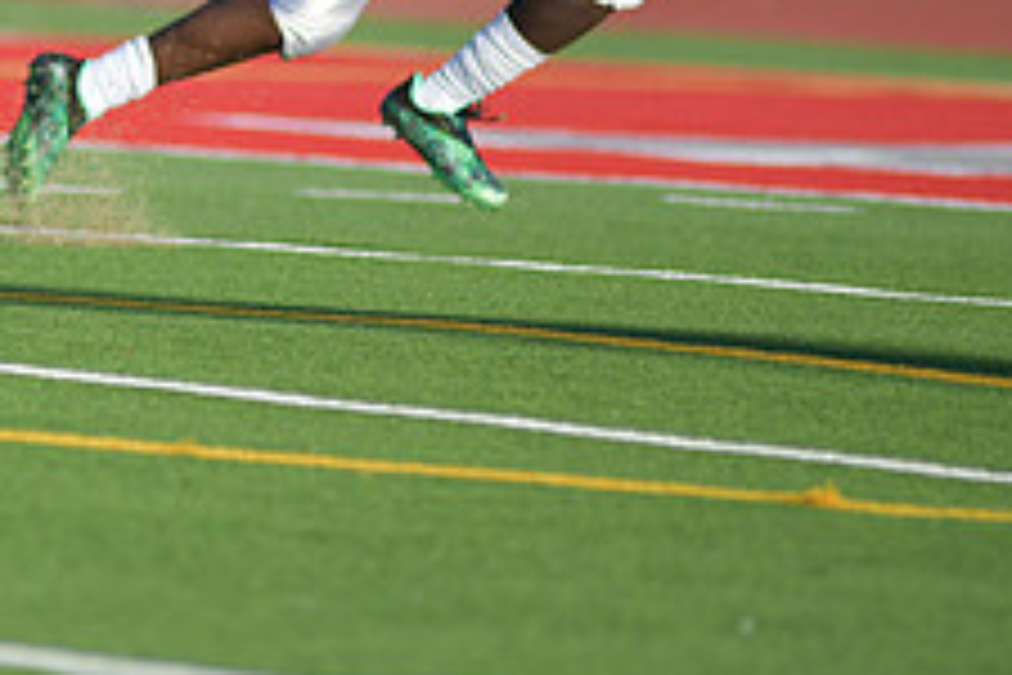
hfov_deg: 2.7
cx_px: -216
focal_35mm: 775
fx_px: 21784
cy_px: -25
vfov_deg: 1.8
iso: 100
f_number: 3.5
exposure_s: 1/2000
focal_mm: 300
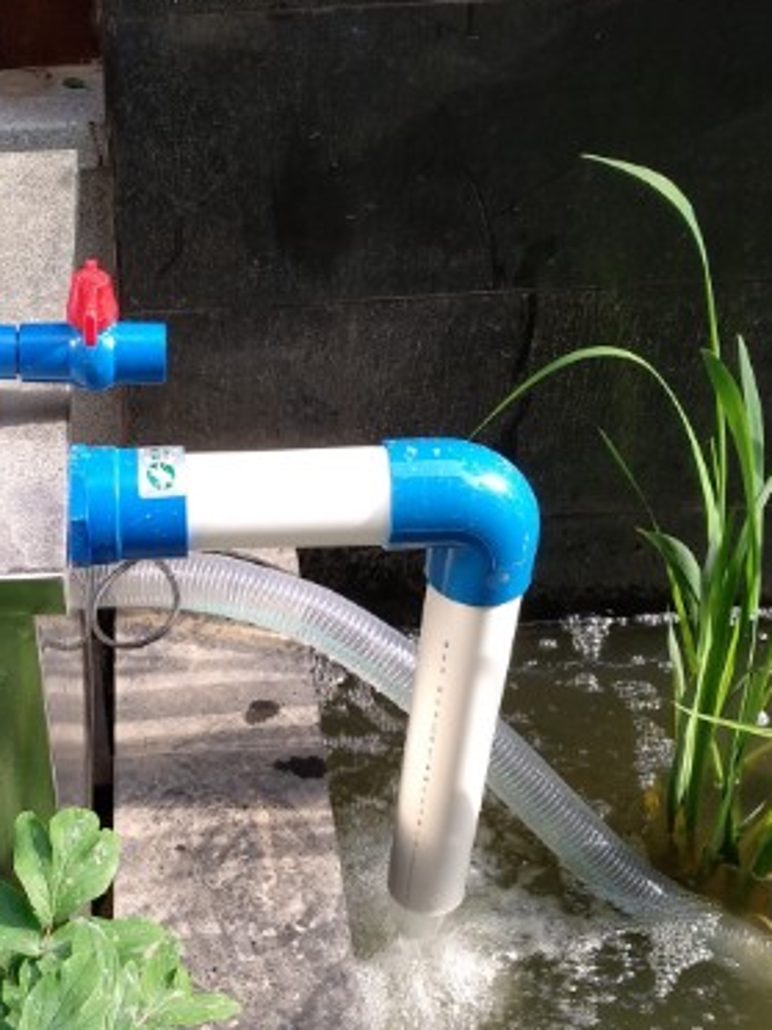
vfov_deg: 44.5
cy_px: 631
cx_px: 155
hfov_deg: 33.4
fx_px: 1249
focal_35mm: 42
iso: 125
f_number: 2.2
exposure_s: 1/100
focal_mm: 3.81
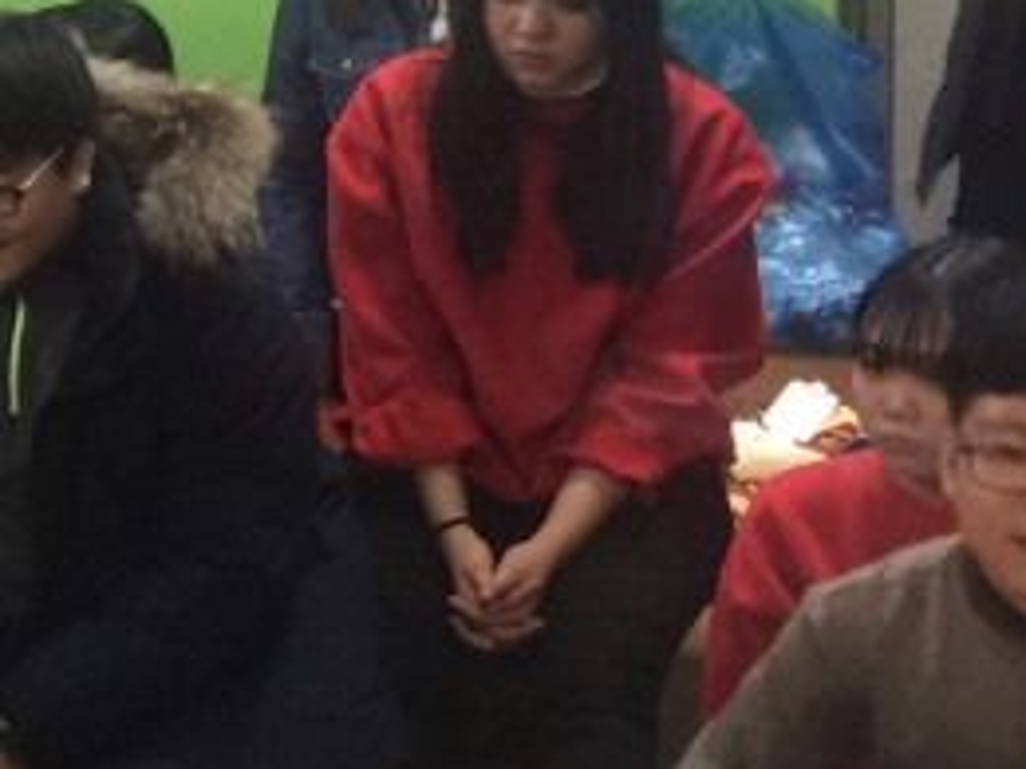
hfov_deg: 13.6
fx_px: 3764
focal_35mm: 127
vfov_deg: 11.6
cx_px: -908
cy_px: 105
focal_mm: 4.15
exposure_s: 1/15
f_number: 2.2
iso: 100
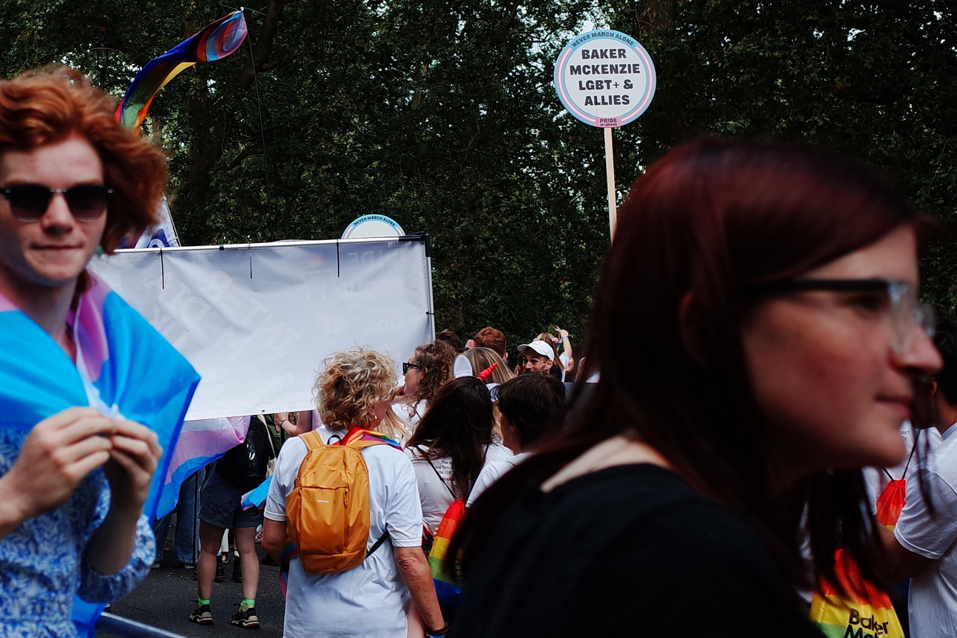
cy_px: 308
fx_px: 1568
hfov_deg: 32.9
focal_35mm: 59
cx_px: 180
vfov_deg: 23.0
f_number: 2.8
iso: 100
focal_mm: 18.3
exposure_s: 1/400
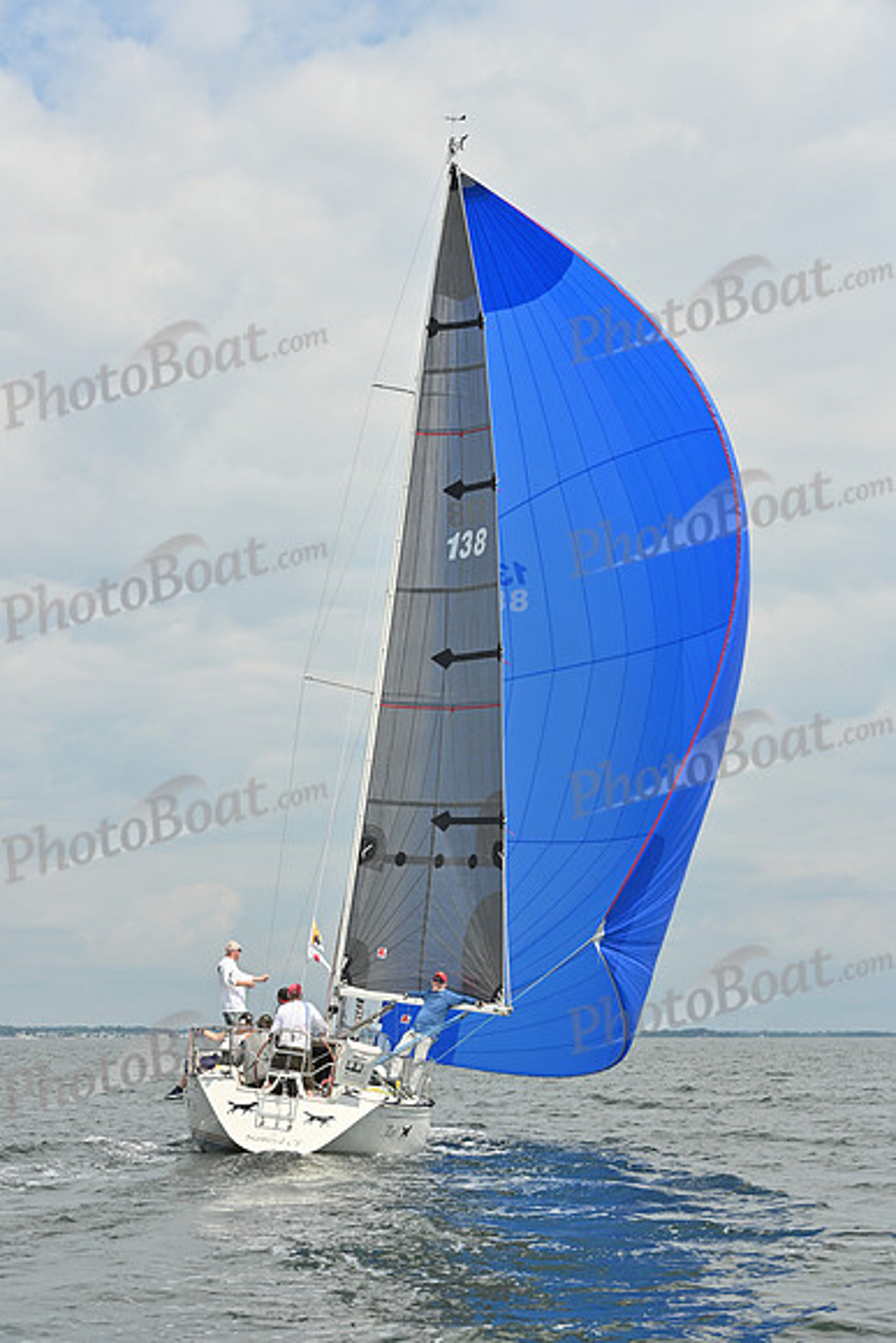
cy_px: 672
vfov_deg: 28.8
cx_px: 448
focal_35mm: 70
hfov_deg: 19.5
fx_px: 2612
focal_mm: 70
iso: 320
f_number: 8
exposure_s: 1/1250
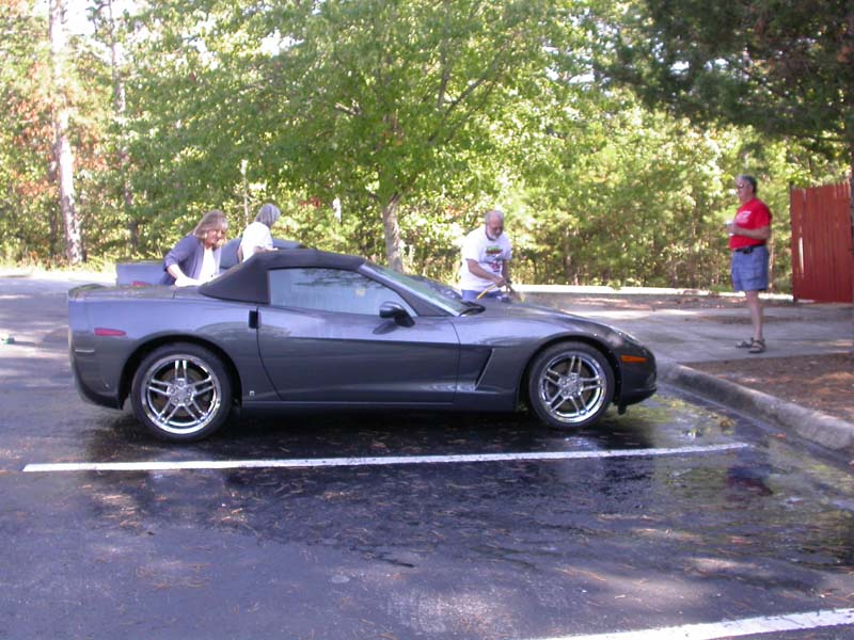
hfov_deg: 49.0
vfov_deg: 37.7
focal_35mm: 38
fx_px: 937
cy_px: 320
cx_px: 427
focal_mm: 7.85
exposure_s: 1/87.6
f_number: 3.7
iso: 100
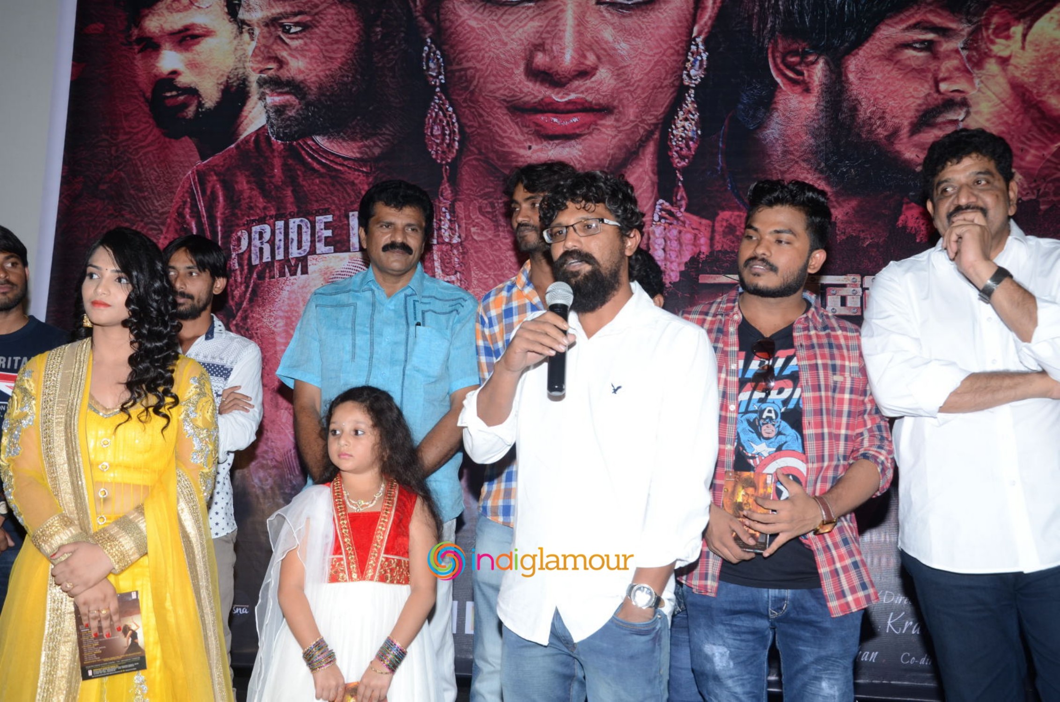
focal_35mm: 39
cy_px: 351
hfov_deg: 49.6
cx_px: 530
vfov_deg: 34.1
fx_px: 1146
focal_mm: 26
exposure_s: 1/200
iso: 320
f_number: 5.6
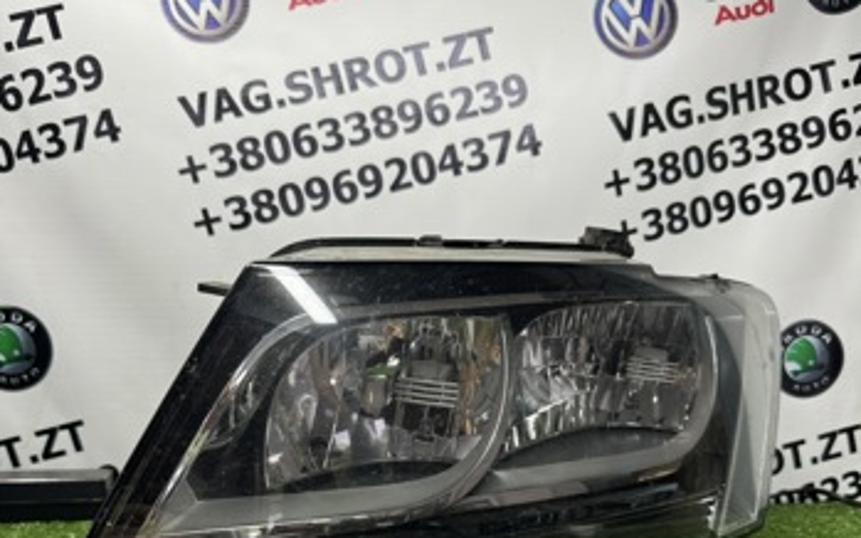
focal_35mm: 35
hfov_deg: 55.3
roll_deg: -1.2
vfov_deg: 34.8
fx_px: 821
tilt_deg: -7.8
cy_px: 452
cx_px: 432
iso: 64
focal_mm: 6.76
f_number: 1.78
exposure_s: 1/121
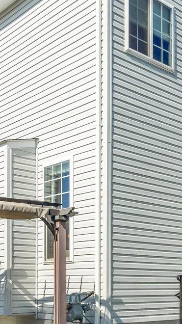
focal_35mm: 52
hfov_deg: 22.7
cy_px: 214
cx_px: 147
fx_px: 446
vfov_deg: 39.4
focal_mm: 16
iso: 1250
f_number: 8
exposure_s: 1/3200
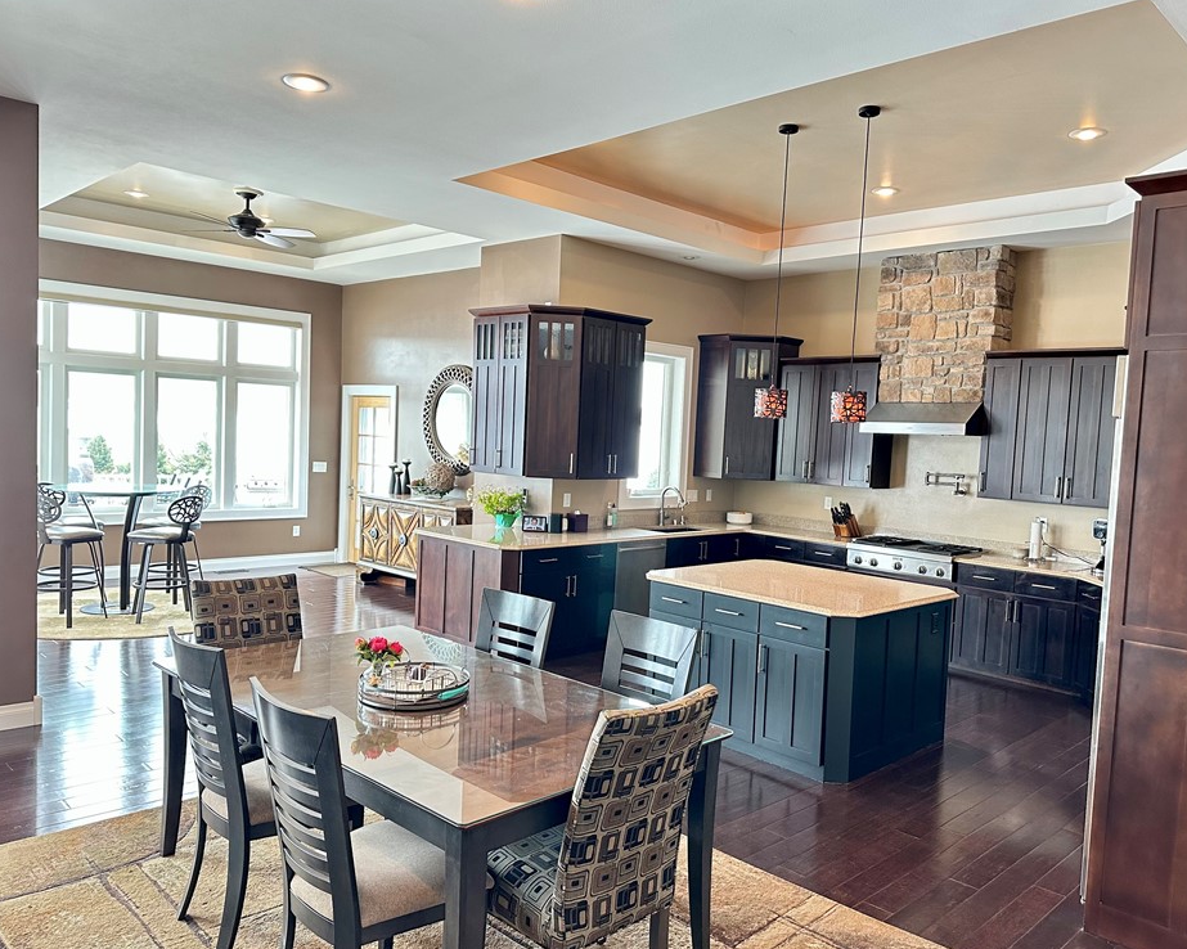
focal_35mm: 26
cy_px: 484
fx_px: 913
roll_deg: -3.2
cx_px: 622
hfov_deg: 66.0
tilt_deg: -4.5
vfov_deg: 54.9
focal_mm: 6.86
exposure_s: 1/60
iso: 250
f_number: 1.78
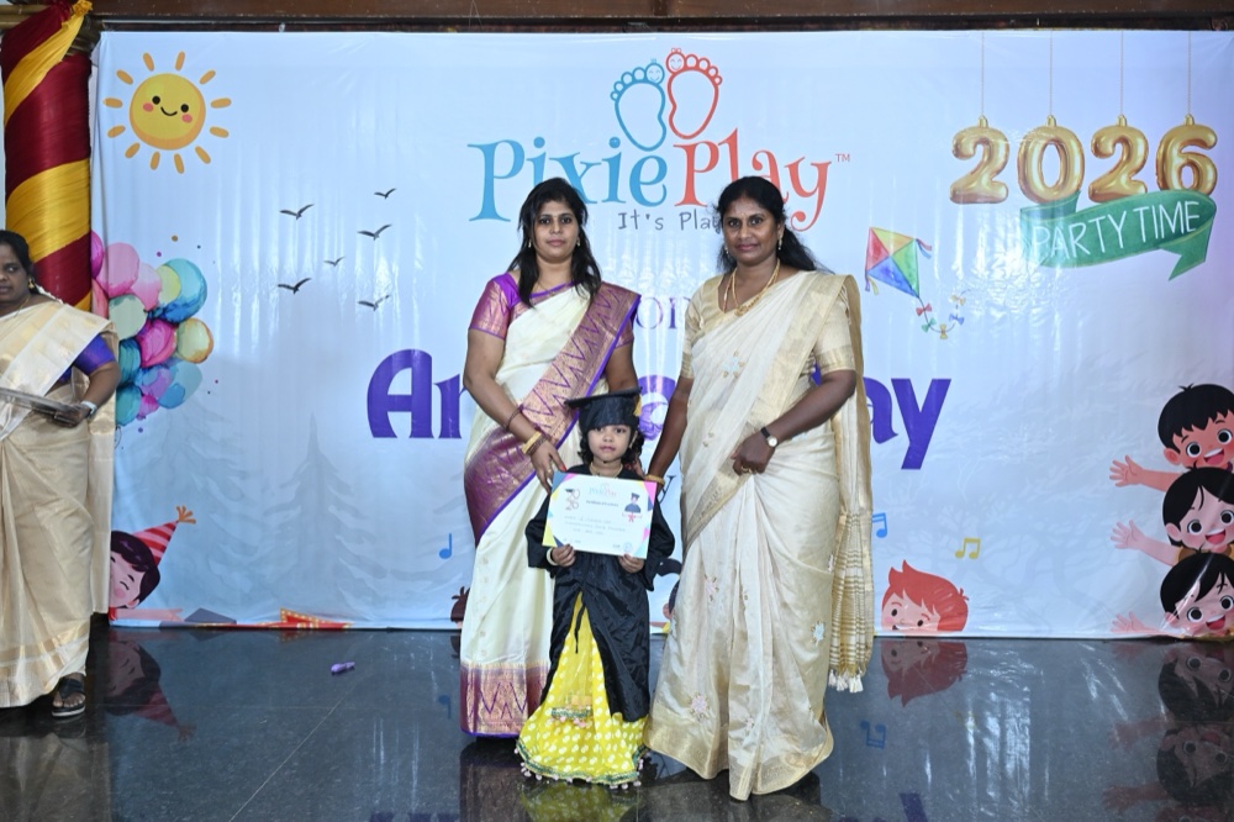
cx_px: 617
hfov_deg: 55.1
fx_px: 1182
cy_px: 411
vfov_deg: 38.3
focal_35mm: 34
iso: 1000
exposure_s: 1/160
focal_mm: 34.5
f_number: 6.3
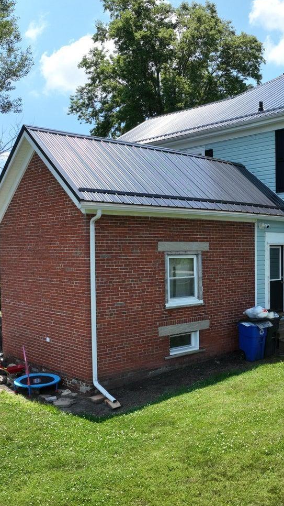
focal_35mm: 37
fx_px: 496
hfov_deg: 30.3
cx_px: 265
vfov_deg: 54.0
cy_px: 258
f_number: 3.5
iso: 100
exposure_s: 1/2000
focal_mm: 12.29
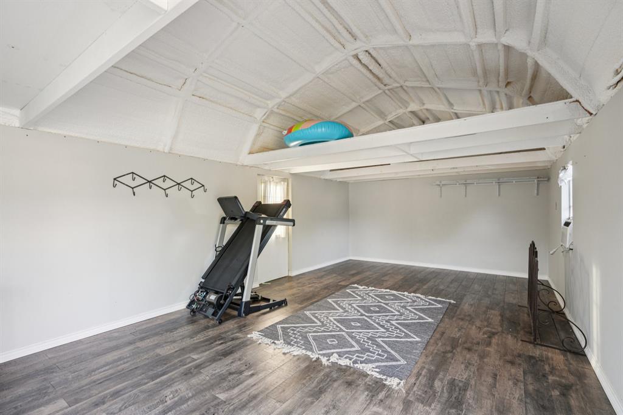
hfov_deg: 96.8
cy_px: 208
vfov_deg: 73.7
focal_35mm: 16
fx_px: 277
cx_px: 312
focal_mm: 16
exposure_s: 1/5
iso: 400
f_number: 8
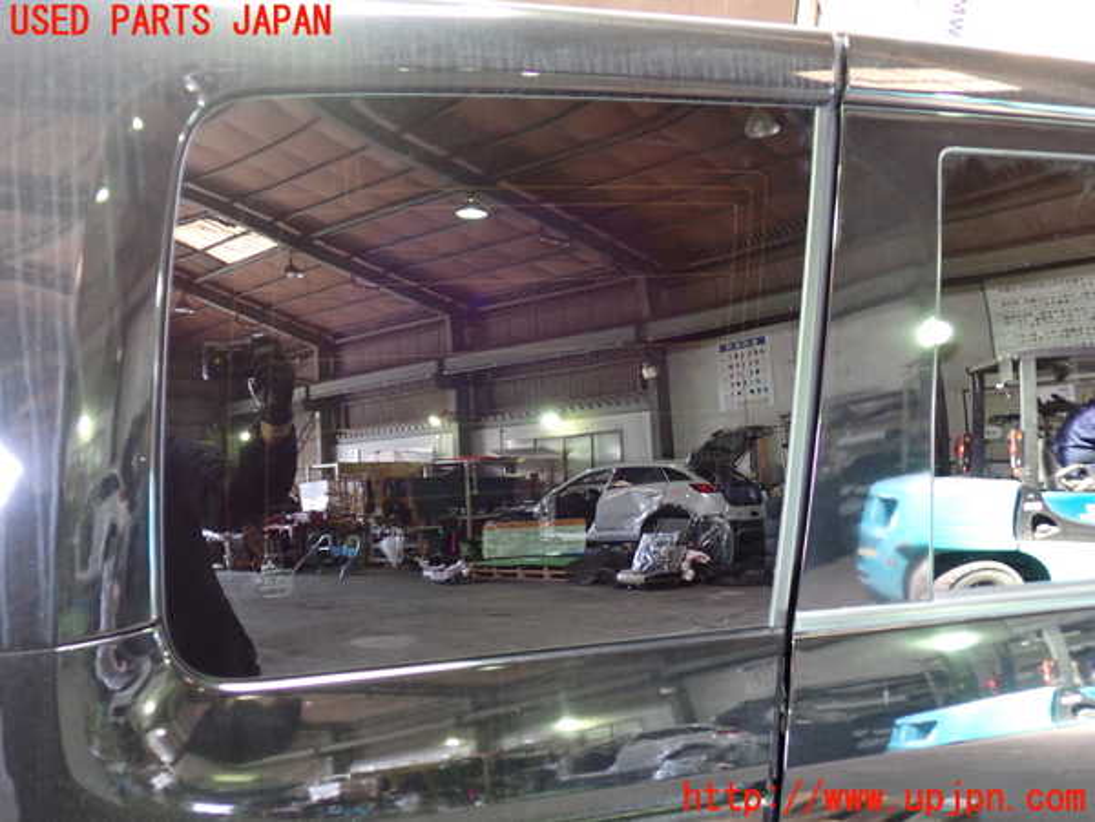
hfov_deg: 60.0
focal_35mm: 30
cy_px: 411
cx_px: 548
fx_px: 949
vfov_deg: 46.8
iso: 800
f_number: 2.3
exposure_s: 1/20
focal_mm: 5.4
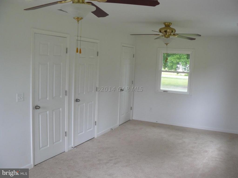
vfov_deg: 39.6
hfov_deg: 51.4
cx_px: 119
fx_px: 247
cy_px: 89
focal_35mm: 36
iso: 100
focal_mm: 6
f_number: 2.8
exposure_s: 1/30
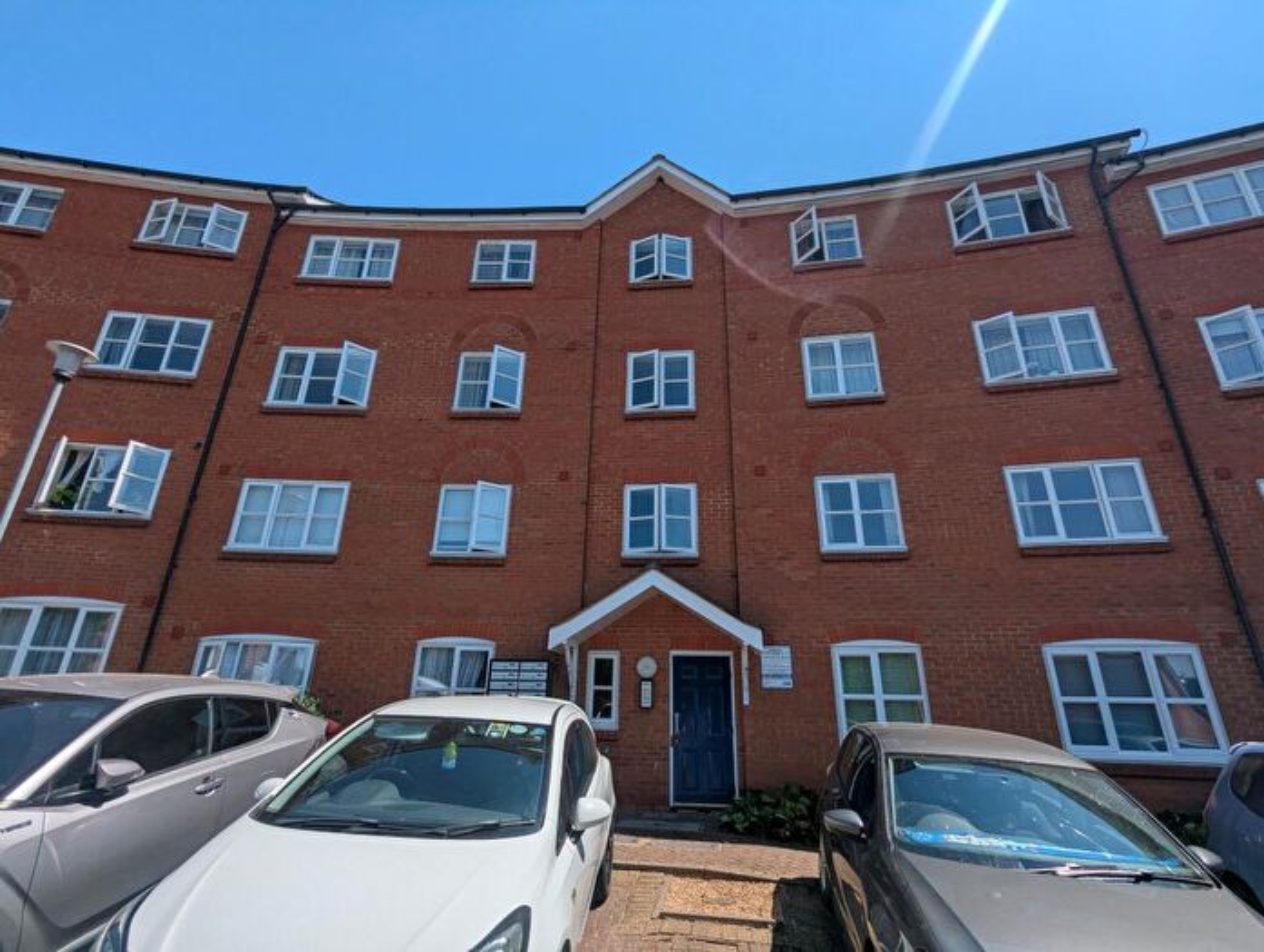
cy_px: 476
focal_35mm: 16
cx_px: 632
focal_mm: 2.35
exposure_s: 1/2326
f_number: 2.2
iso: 44
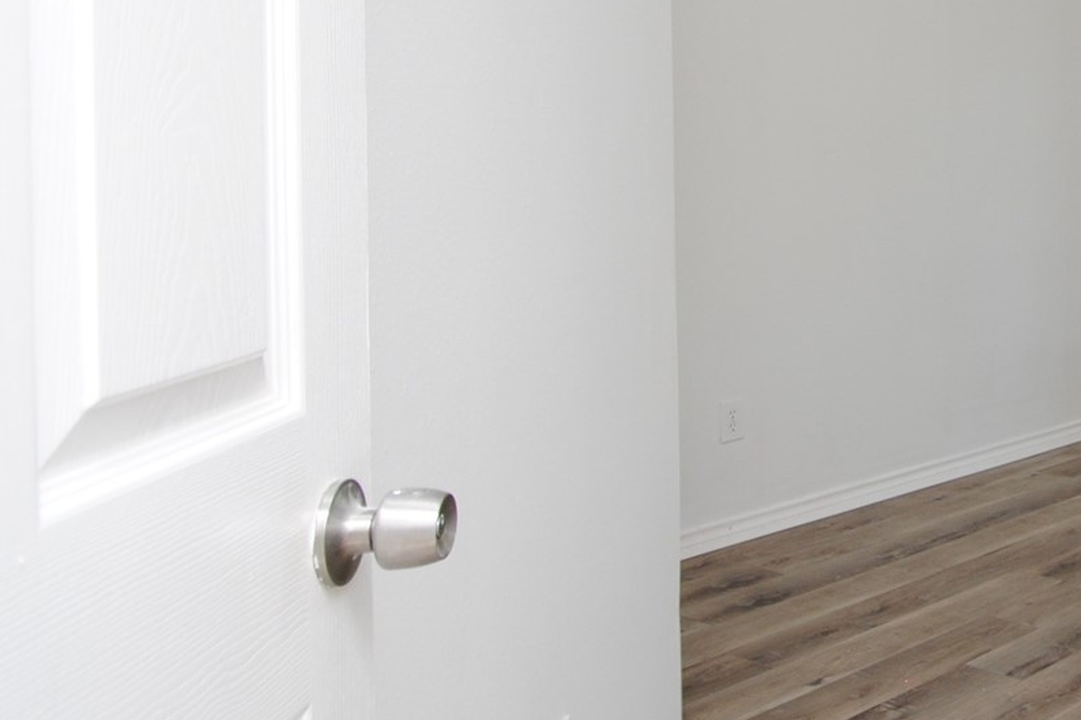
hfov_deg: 37.8
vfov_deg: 31.8
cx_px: 1242
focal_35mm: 41
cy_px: 143
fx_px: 1231
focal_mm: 10
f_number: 4
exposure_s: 1/60
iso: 200
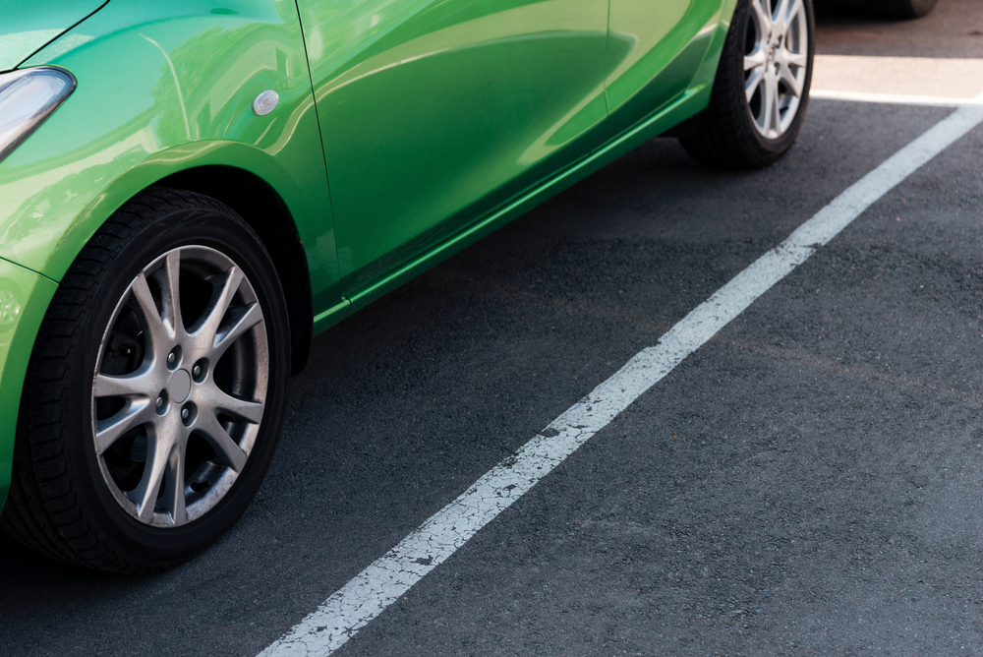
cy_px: 328
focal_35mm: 70
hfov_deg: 28.8
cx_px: 492
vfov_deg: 19.5
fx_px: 1912
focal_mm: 70
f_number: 5
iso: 200
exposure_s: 1/400
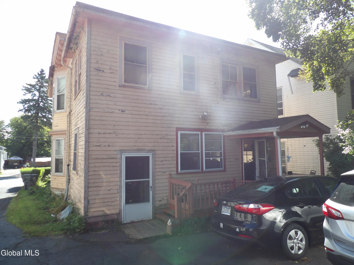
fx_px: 245
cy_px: 132
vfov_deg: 56.8
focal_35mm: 24
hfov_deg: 71.6
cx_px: 177
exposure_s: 1/416
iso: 100
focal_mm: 4.3
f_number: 2.8
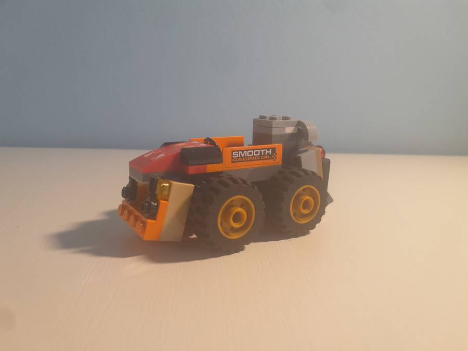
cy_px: 176
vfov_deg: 53.1
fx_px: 352
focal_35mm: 26
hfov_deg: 67.3
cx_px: 234
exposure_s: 1/60
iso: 80
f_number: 1.8
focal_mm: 4
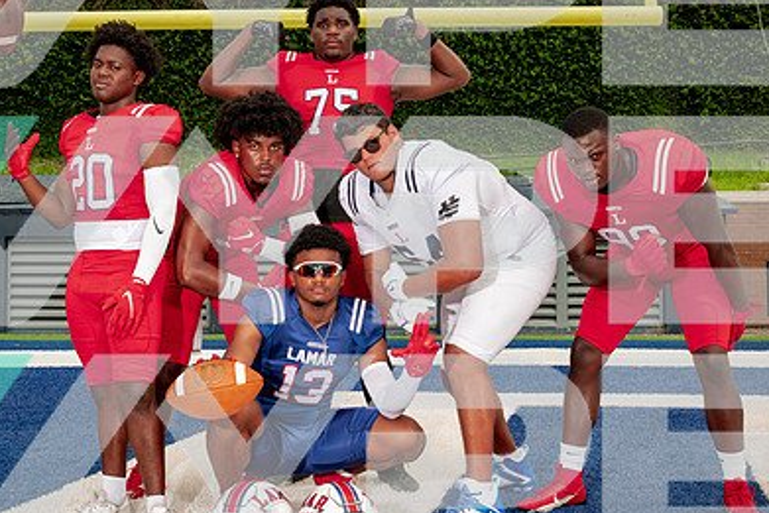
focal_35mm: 53
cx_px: 334
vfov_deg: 25.5
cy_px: 221
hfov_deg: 37.4
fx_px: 1132
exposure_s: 1/250
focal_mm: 35
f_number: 7.1
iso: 80
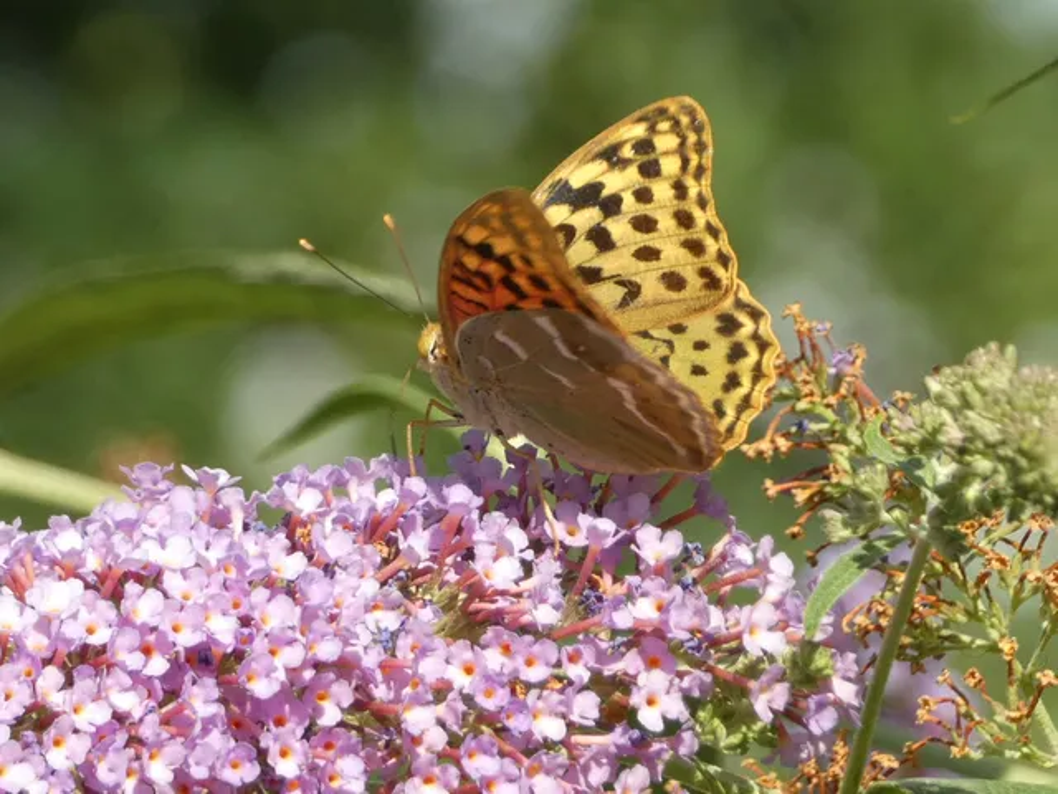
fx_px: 13448
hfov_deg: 4.5
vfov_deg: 3.4
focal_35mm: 440
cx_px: 529
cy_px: 397
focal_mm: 78.8
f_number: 5.6
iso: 100
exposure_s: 1/100
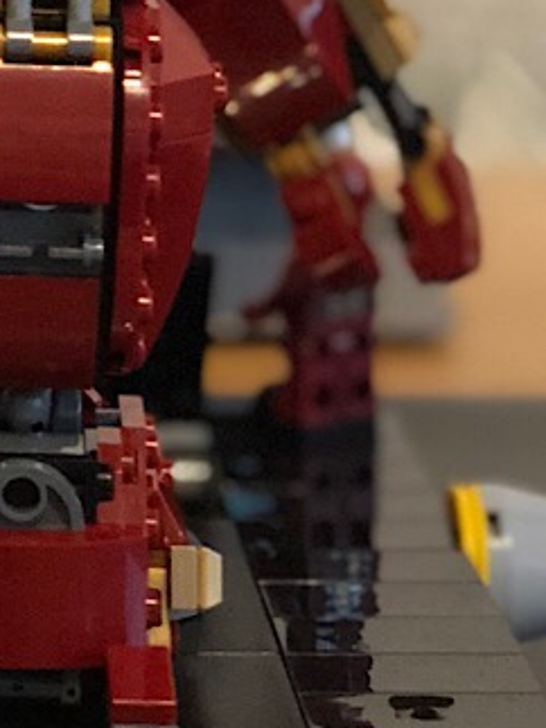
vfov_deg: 10.0
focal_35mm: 193
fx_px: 4062
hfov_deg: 7.6
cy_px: -246
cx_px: -208
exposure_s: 1/9
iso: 160
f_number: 2.4
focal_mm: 6
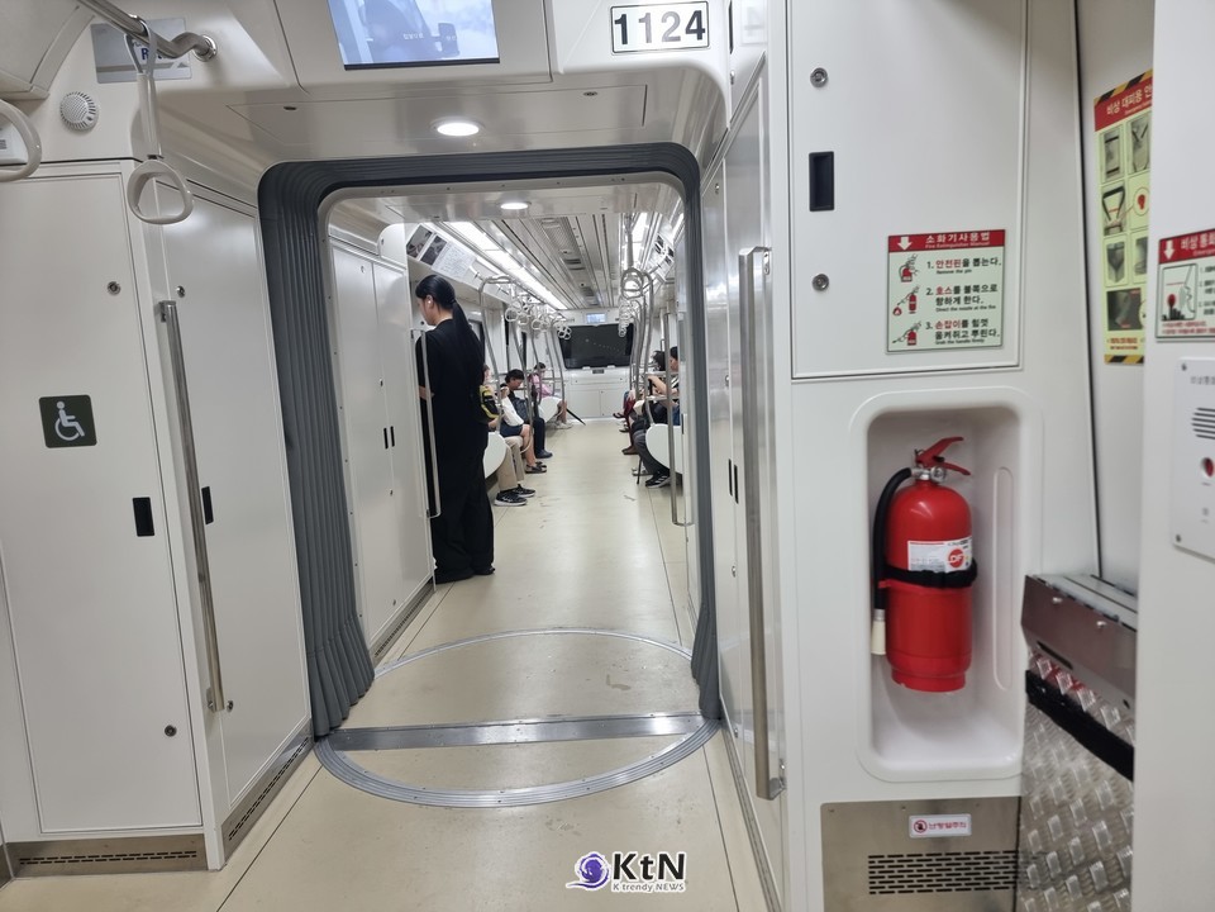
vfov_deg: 56.8
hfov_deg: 71.6
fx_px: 842
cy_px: 456
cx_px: 608
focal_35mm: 24
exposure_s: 1/120
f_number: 1.8
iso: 100
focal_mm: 6.7
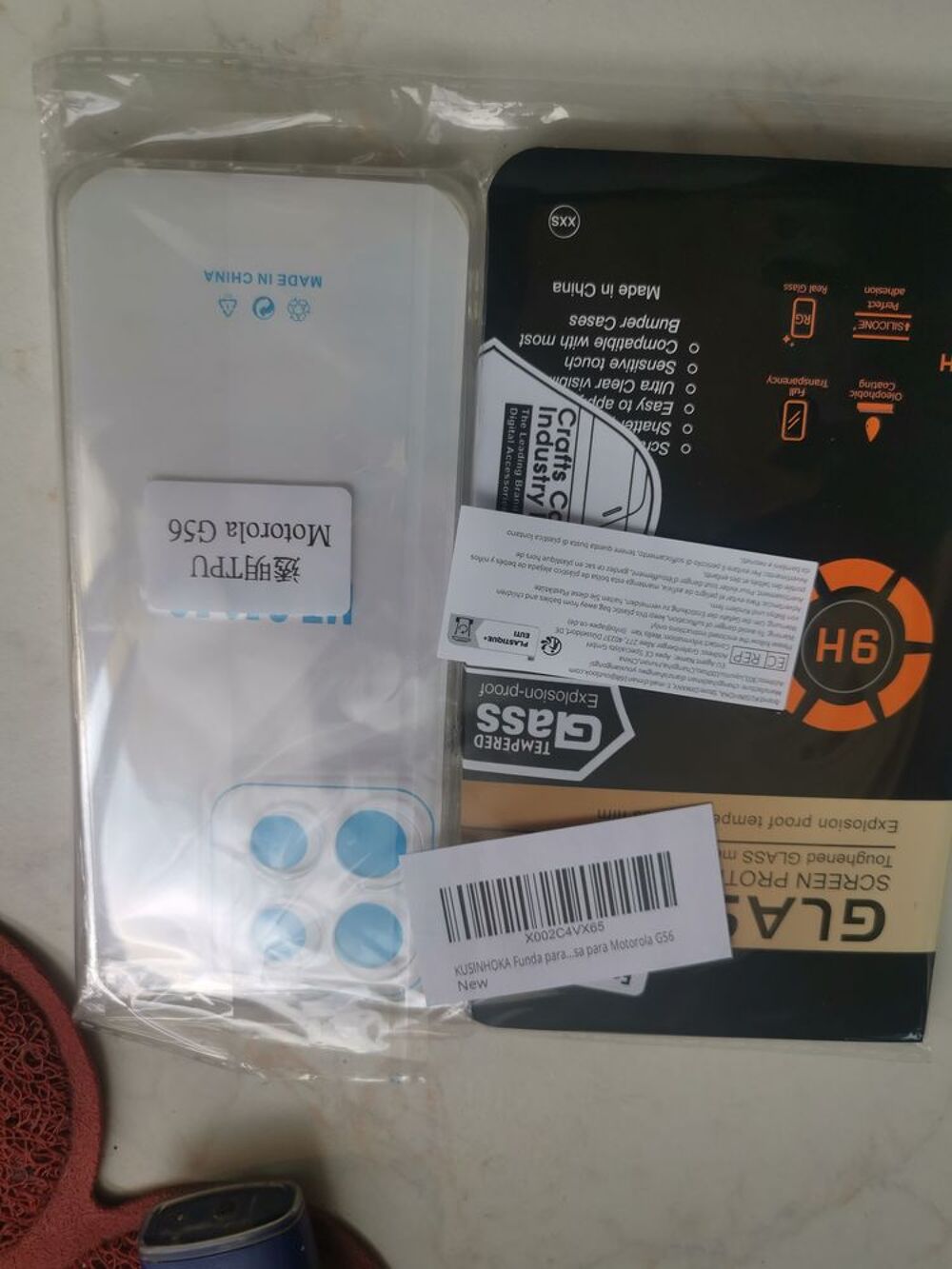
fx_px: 990
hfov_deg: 51.4
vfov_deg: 65.3
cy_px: 634
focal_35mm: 27
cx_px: 476
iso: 50
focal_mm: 5.58
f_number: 1.8
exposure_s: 1/176
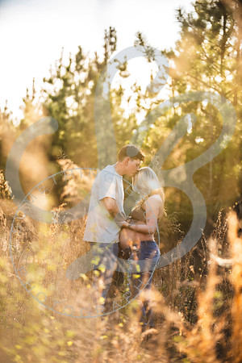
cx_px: 121
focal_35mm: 125
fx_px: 1260
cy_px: 182
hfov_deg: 11.0
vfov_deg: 16.4
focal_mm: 125
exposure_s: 1/400
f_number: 2.8
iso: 100
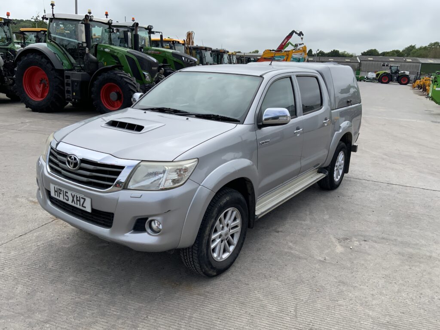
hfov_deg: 61.7
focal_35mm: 29
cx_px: 220
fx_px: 369
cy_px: 165
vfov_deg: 48.2
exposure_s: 1/1577
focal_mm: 3
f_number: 1.8
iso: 16
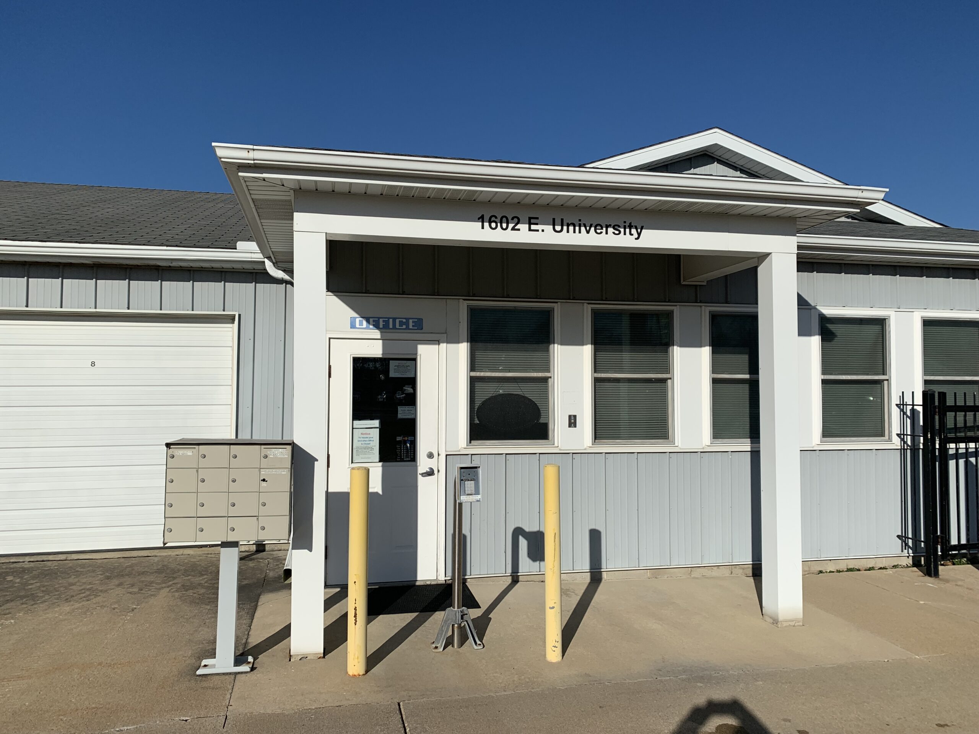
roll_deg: -1.2
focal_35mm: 26
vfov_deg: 53.1
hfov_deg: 67.3
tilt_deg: +2.9
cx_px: 490
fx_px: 735
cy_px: 367
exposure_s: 1/6061
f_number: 1.8
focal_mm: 4.25
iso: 25
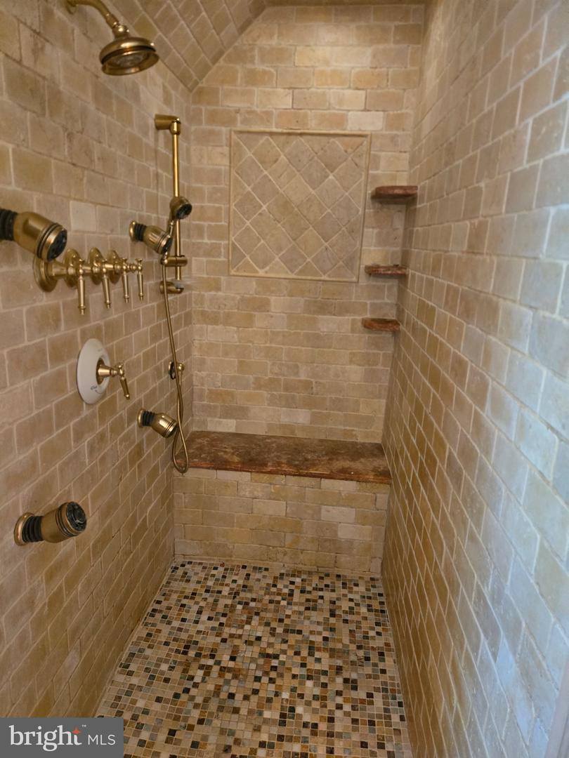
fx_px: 504
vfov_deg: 73.9
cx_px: 284
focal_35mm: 23
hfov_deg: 58.9
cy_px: 379
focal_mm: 5.4
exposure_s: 1/60
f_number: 1.8
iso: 1000
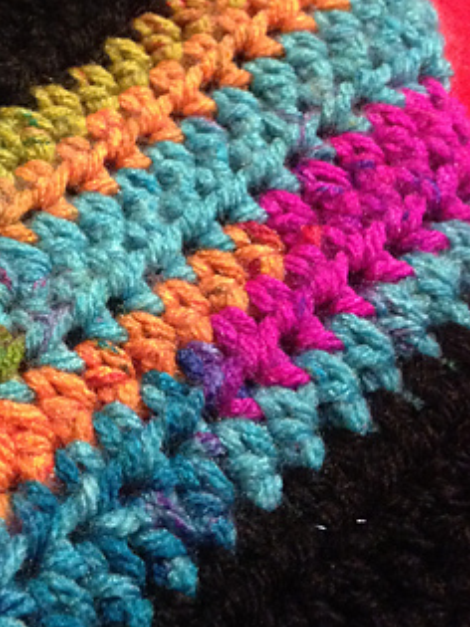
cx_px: -2
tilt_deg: -51.0
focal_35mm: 67
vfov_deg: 28.2
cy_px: 96
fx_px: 1214
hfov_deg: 21.2
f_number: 2.4
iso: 400
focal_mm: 4.12
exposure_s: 1/15
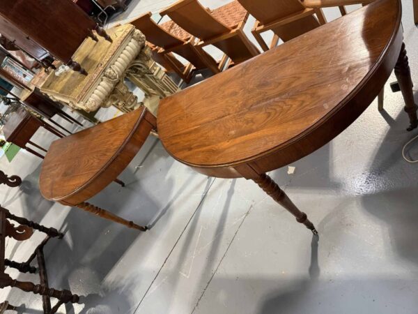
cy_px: 157
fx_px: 290
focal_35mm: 24
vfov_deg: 56.8
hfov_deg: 71.6
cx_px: 209
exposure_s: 1/49
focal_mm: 6.76
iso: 250
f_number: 1.78
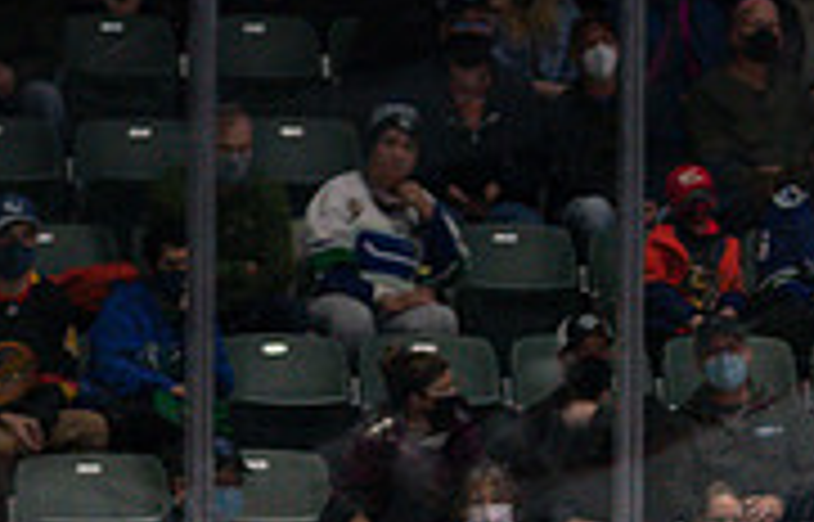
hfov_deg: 5.7
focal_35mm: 361
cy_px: 846
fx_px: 8066
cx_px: 1520
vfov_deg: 3.7
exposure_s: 1/1250
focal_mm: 72
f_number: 2.8
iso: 2000
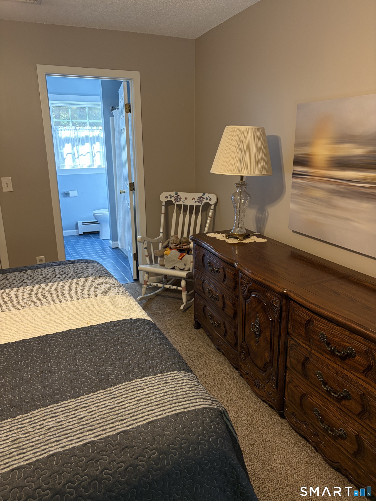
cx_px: 188
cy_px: 250
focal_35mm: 26
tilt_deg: -17.4
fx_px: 377
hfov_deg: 53.1
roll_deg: +0.7
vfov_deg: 67.3
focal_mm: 5.96
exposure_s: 1/60
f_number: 1.6
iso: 200
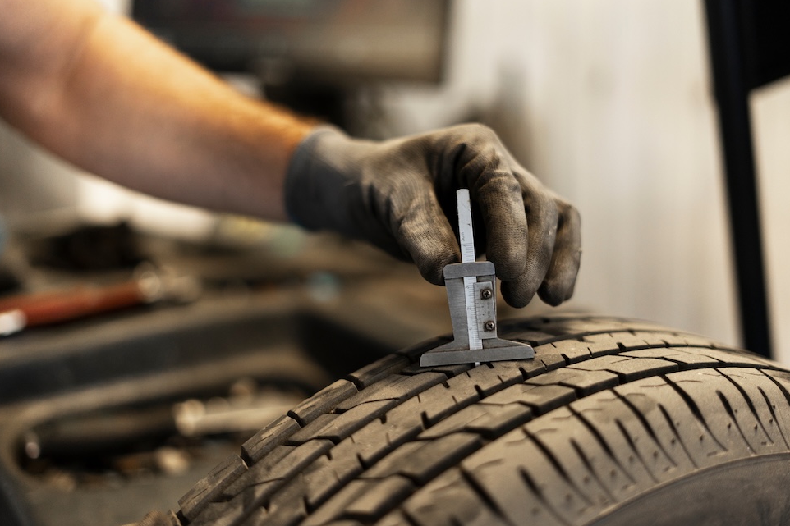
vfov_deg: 26.0
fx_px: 1141
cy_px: 263
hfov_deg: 38.2
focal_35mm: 52
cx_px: 402
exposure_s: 1/400
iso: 500
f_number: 1.8
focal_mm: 50
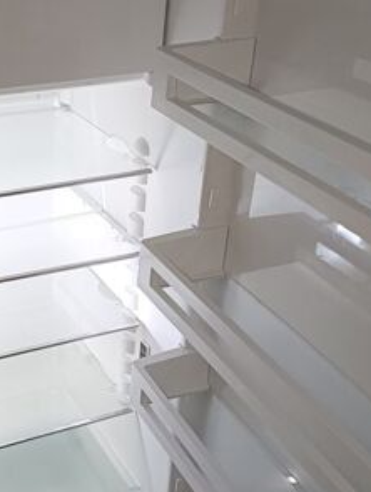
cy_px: 265
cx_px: 47
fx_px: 741
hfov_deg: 27.2
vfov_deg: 36.8
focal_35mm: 52
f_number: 1.7
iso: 458
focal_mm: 5.24
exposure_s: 1/33.3
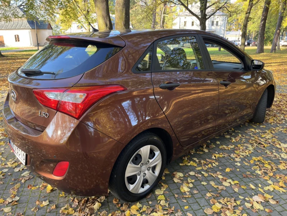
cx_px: 144
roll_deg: +0.5
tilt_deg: -16.4
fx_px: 216
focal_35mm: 26
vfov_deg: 53.1
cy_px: 108
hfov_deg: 67.3
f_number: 1.6
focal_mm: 5.1
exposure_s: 1/121
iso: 64
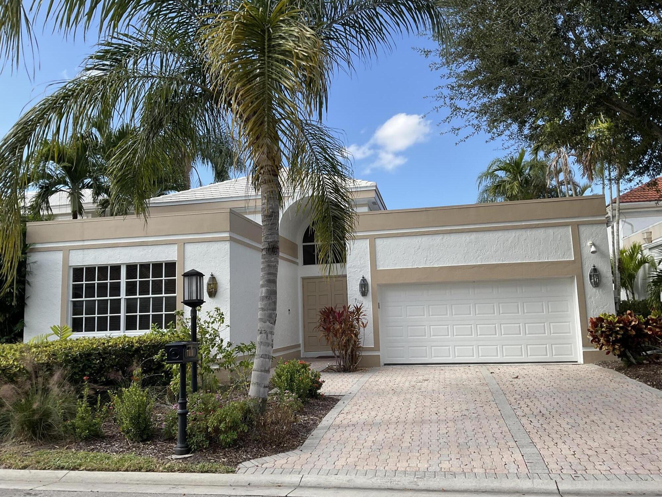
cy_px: 248
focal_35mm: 29
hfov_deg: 61.7
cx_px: 331
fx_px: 555
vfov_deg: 48.2
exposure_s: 1/1055
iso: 16
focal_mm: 3
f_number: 1.8
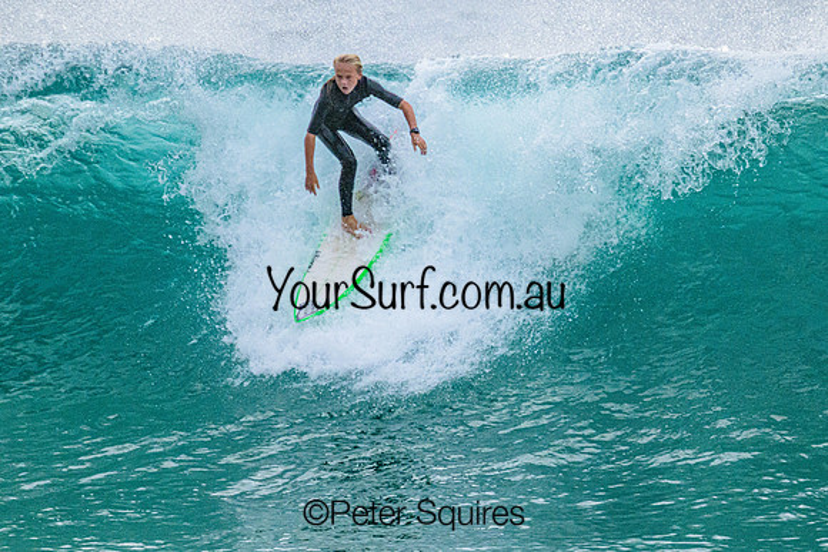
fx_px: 21913
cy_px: 238
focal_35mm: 953
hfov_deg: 2.2
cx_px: 489
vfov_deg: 1.4
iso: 3200
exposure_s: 1/2000
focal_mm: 800
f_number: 11
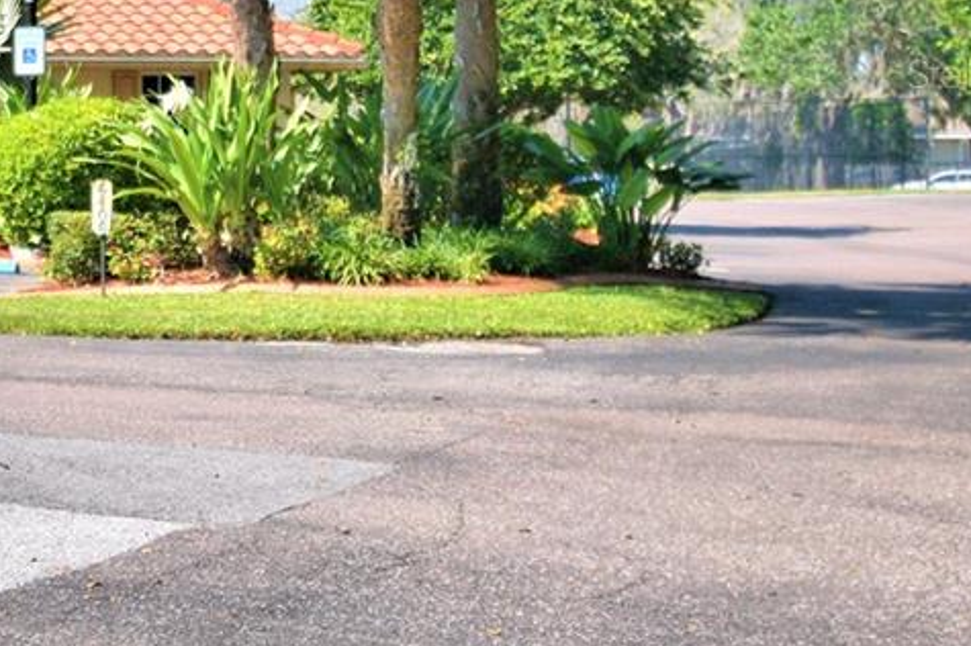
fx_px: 2453
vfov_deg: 14.9
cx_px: -546
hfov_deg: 19.2
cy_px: 74
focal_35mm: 91
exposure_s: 1/800
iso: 100
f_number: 5.6
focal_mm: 18
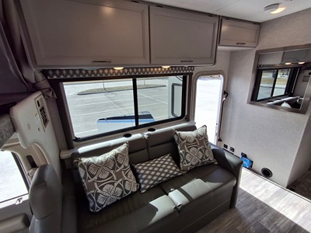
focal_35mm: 16
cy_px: 116
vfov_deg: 78.1
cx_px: 156
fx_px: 144
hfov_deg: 94.5
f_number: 2.2
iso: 40
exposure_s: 1/495
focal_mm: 1.64
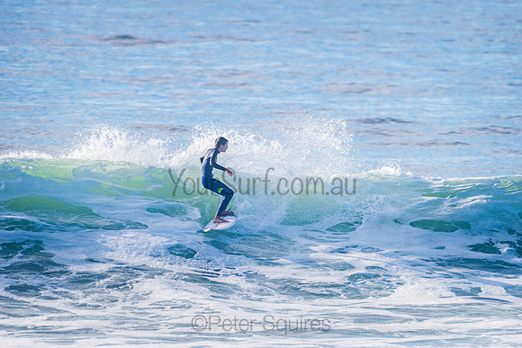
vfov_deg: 2.8
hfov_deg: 4.1
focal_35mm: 500
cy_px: 174
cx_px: 261
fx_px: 7251
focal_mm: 500
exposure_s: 1/2000
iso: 250
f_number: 5.6
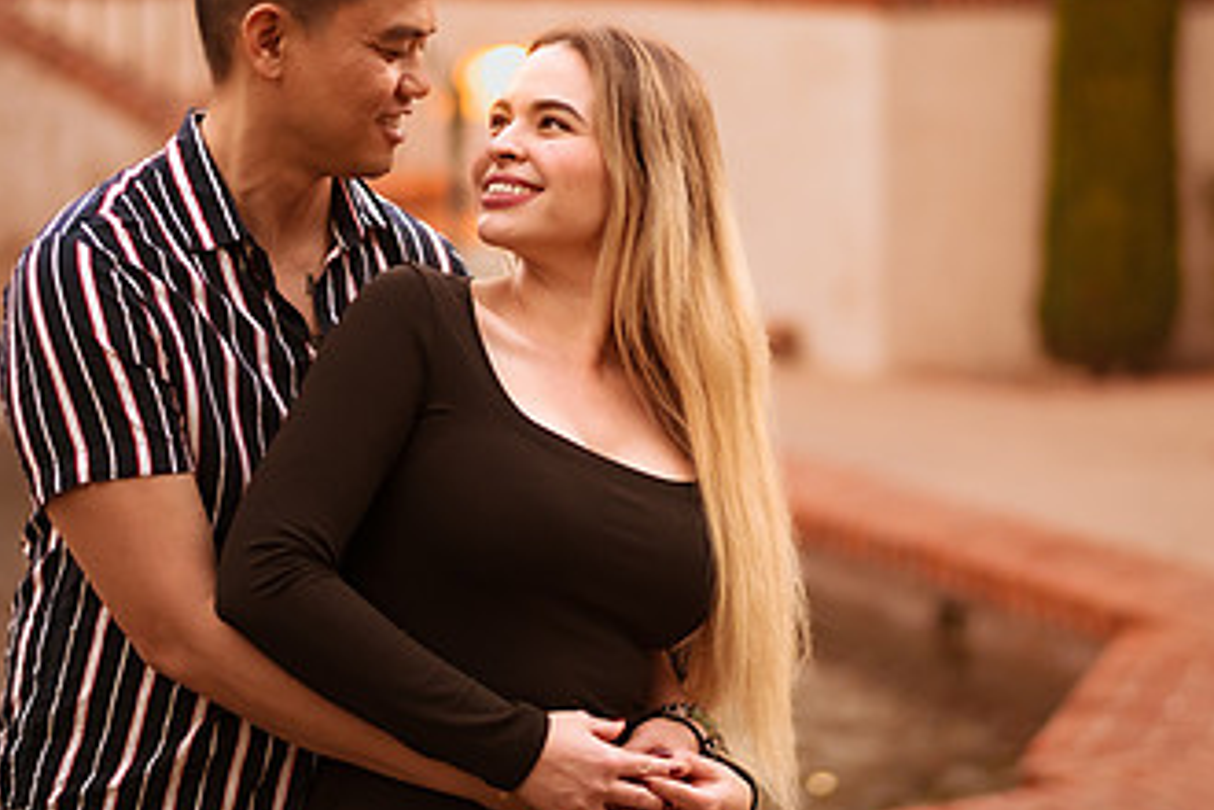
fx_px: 3439
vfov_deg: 13.4
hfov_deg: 20.0
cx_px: 699
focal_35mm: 102
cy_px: 370
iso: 1250
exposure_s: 1/500
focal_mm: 58
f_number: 1.4
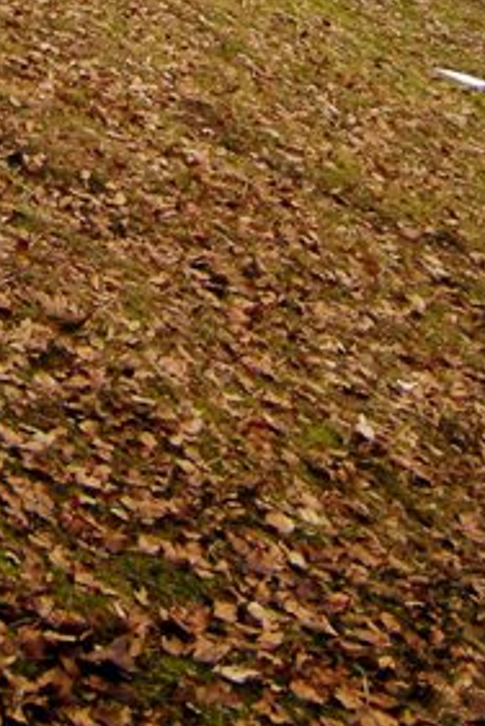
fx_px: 2137
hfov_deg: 12.9
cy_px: -390
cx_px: 132
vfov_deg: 17.2
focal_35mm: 106
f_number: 2.8
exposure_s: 1/312
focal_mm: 4.7
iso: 64
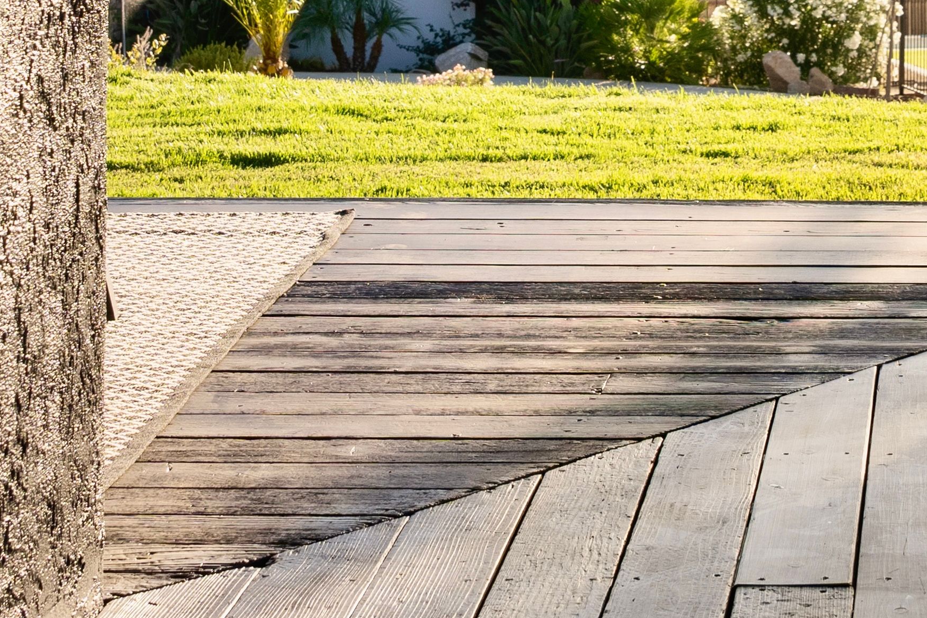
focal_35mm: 129
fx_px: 3322
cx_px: 918
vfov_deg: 10.2
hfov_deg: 15.6
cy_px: -367
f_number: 6.3
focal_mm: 24
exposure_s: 1/160
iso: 250
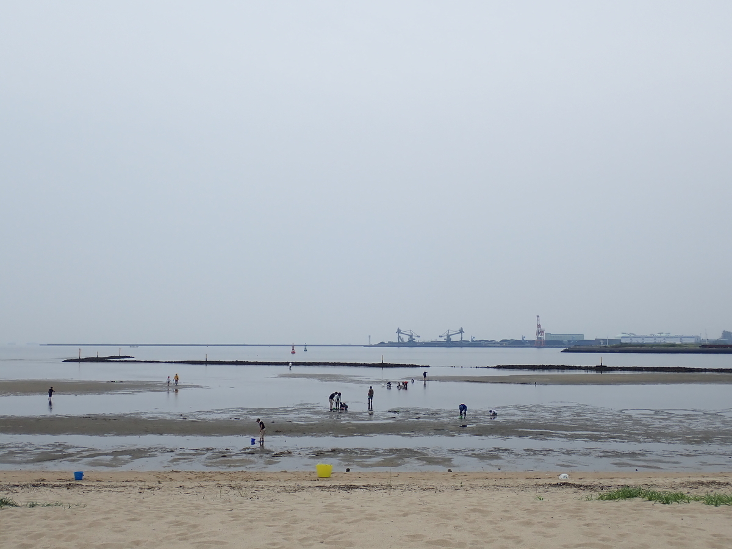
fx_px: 909
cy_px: 274
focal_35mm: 43
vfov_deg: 33.6
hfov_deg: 43.9
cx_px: 366
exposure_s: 1/125
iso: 100
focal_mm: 7.86
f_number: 11
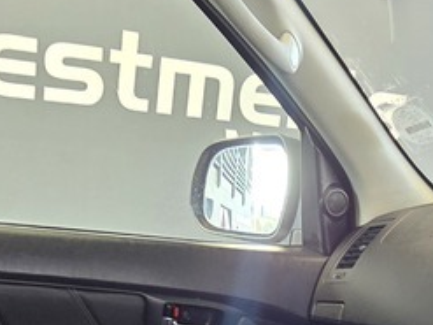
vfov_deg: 21.1
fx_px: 675
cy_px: 536
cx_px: 345
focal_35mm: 54
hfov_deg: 34.5
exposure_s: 1/50
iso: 400
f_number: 2.2
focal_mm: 2.2
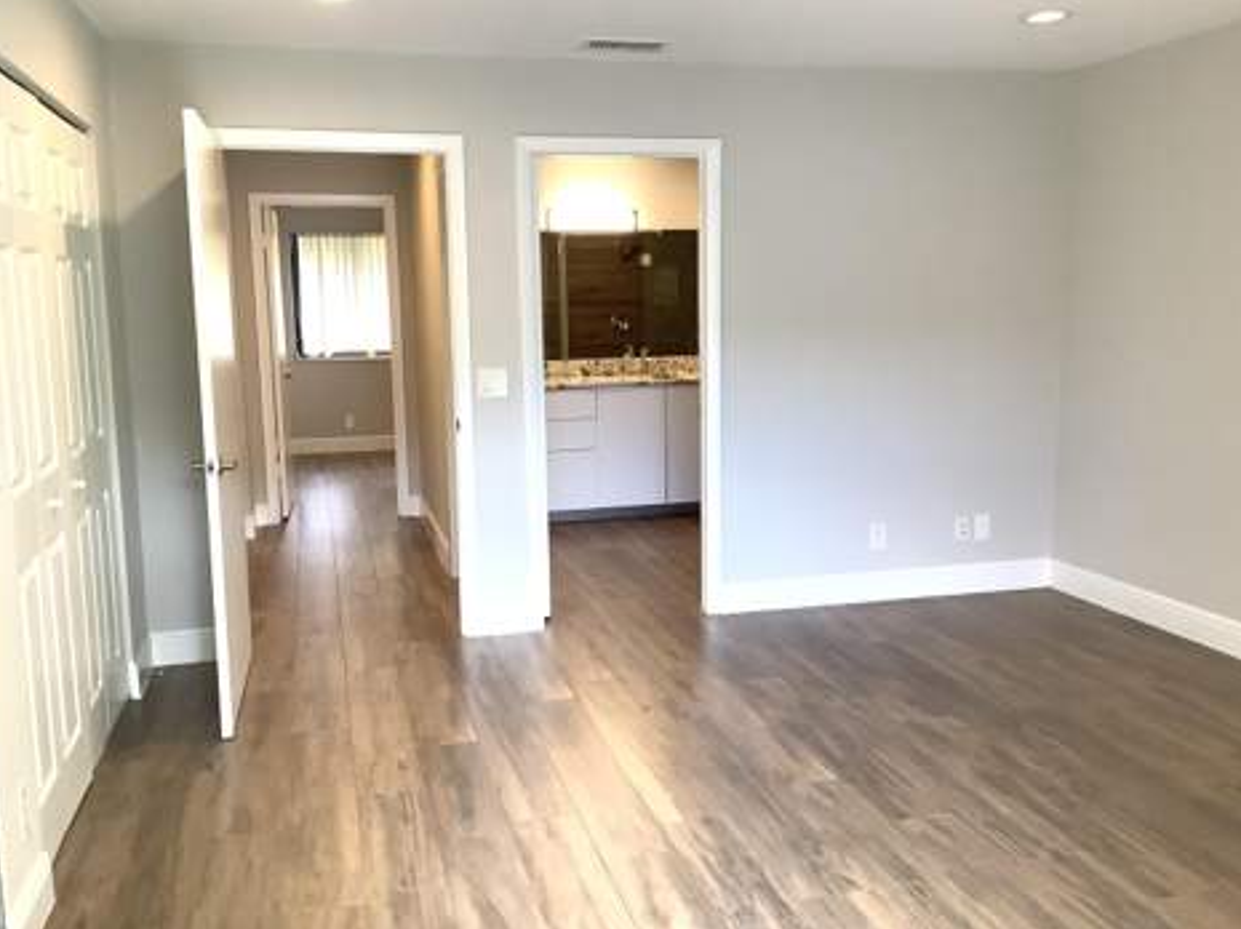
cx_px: 611
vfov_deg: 44.1
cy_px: 455
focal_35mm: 32
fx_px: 1146
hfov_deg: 56.9
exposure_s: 1/50
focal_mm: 3.3
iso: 125
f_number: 2.4
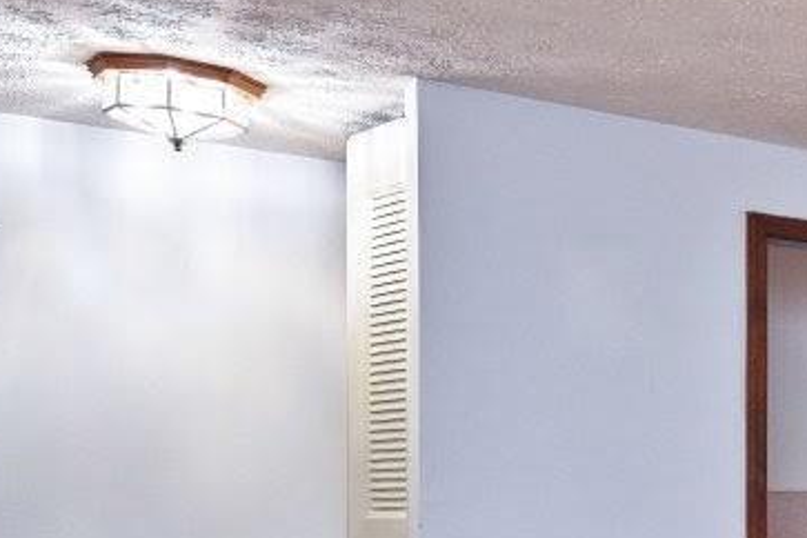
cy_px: 527
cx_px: 1278
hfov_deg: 23.5
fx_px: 1436
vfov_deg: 20.6
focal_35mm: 64
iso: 280
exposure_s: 1/60
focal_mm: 15.5
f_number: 4
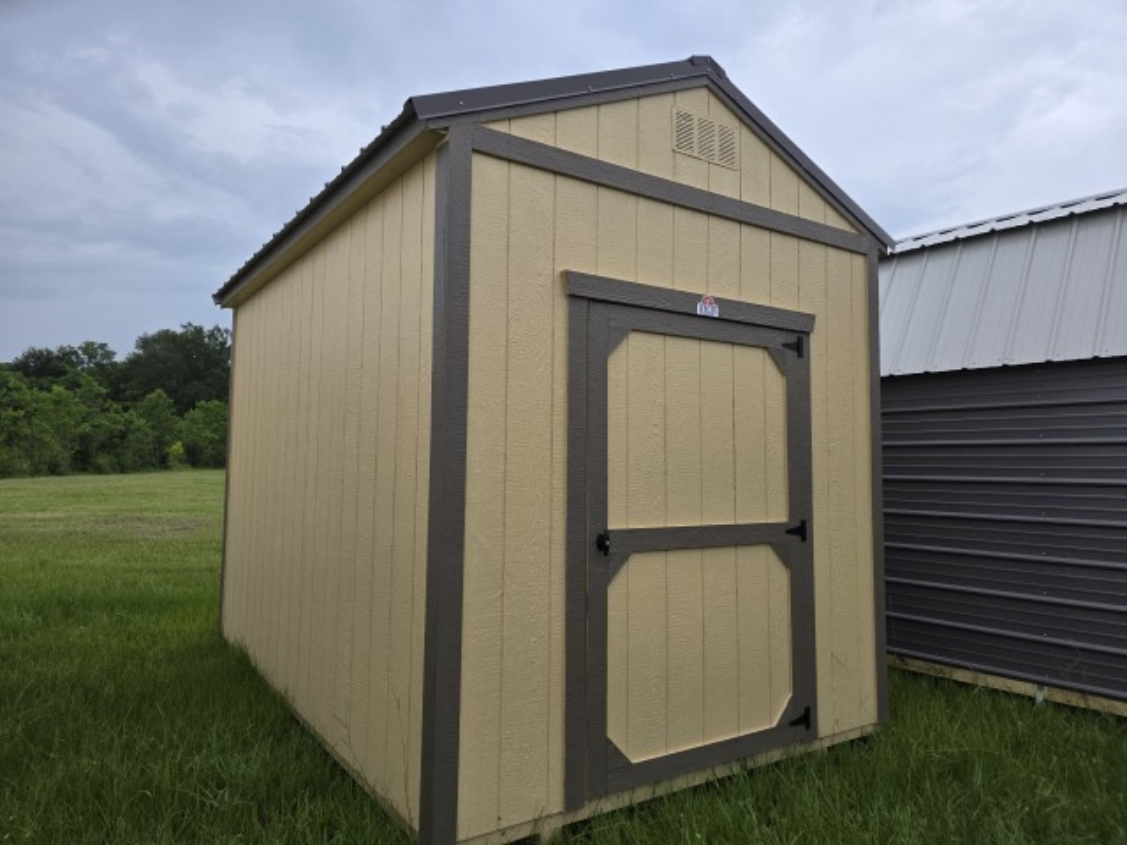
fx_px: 749
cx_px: 564
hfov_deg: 73.9
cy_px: 422
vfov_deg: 58.9
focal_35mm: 23
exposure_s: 1/6355
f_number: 1.7
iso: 80
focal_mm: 6.3
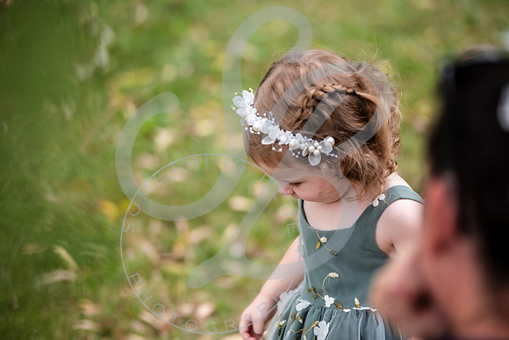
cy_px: 170
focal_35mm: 130
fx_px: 1838
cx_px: 254
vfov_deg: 10.6
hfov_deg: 15.8
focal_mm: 130
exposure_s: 1/800
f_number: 2.8
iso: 400
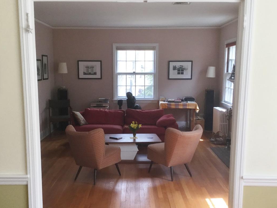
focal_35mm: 43
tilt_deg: -7.3
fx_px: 344
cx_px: 130
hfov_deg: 43.8
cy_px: 125
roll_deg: -1.4
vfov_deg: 33.5
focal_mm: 3.3
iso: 25
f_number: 2.4
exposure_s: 1/30
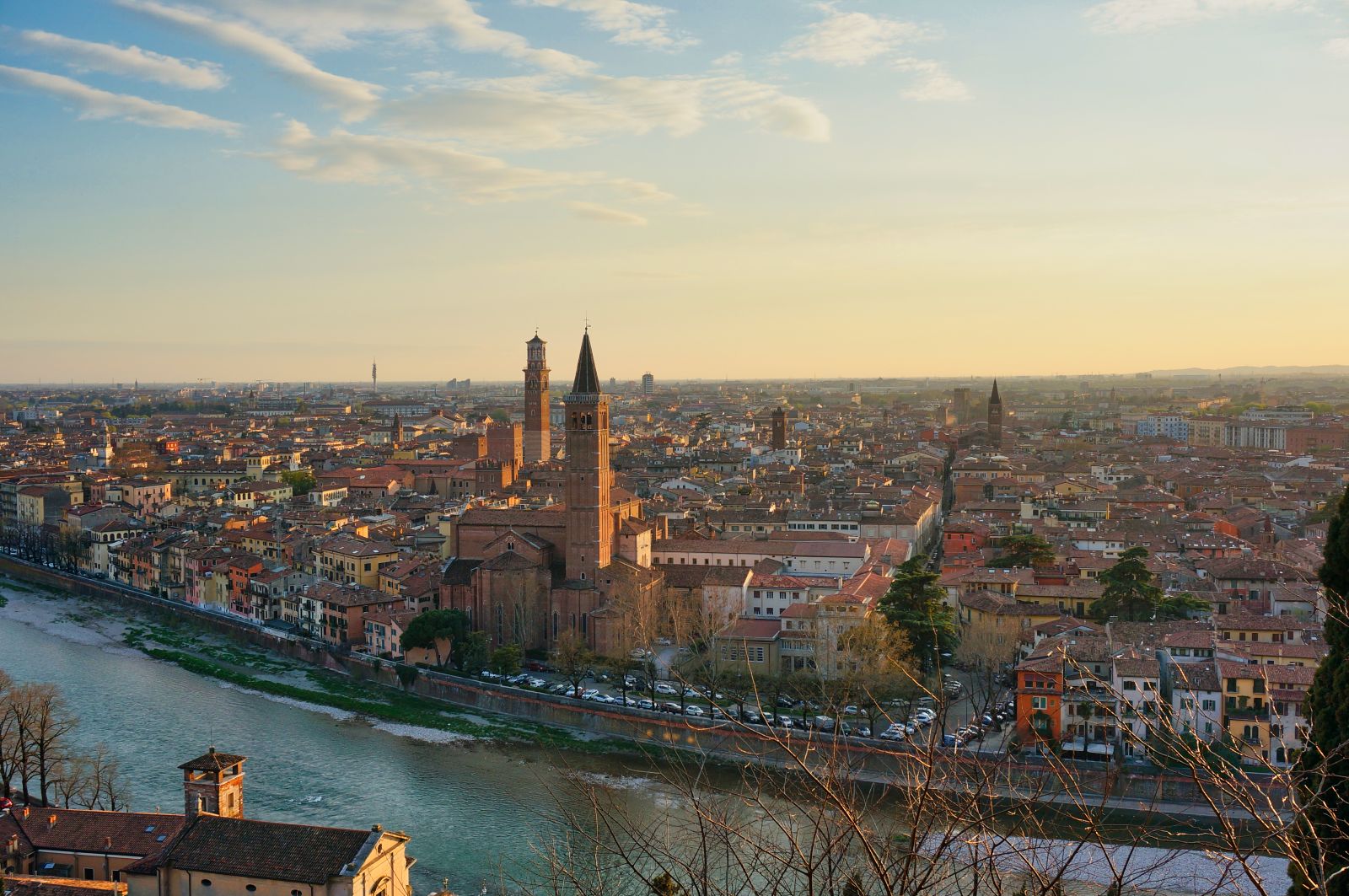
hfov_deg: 53.2
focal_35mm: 36
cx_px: 674
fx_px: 1347
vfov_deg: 36.8
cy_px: 448
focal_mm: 24
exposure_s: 1/100
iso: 100
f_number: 8
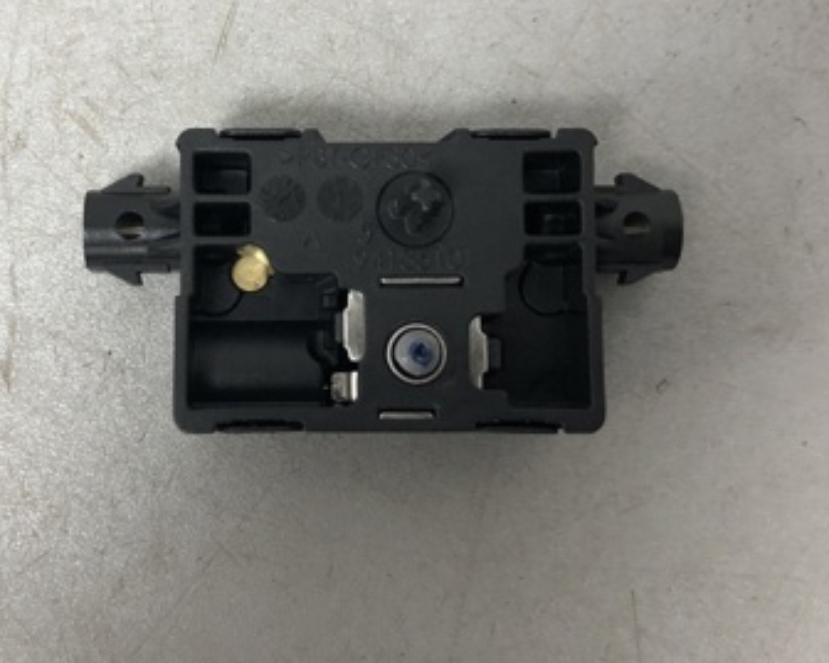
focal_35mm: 52
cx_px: 291
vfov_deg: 29.0
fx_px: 1276
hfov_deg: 35.7
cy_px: 242
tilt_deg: -84.7
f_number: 1.8
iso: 40
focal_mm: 4
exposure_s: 1/25
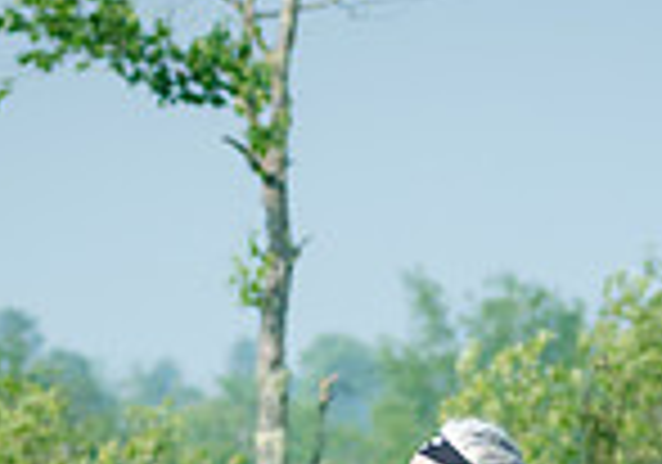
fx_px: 9210
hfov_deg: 4.1
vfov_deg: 2.9
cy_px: 824
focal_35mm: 493
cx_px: 425
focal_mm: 112
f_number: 4.5
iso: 250
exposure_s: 1/1000
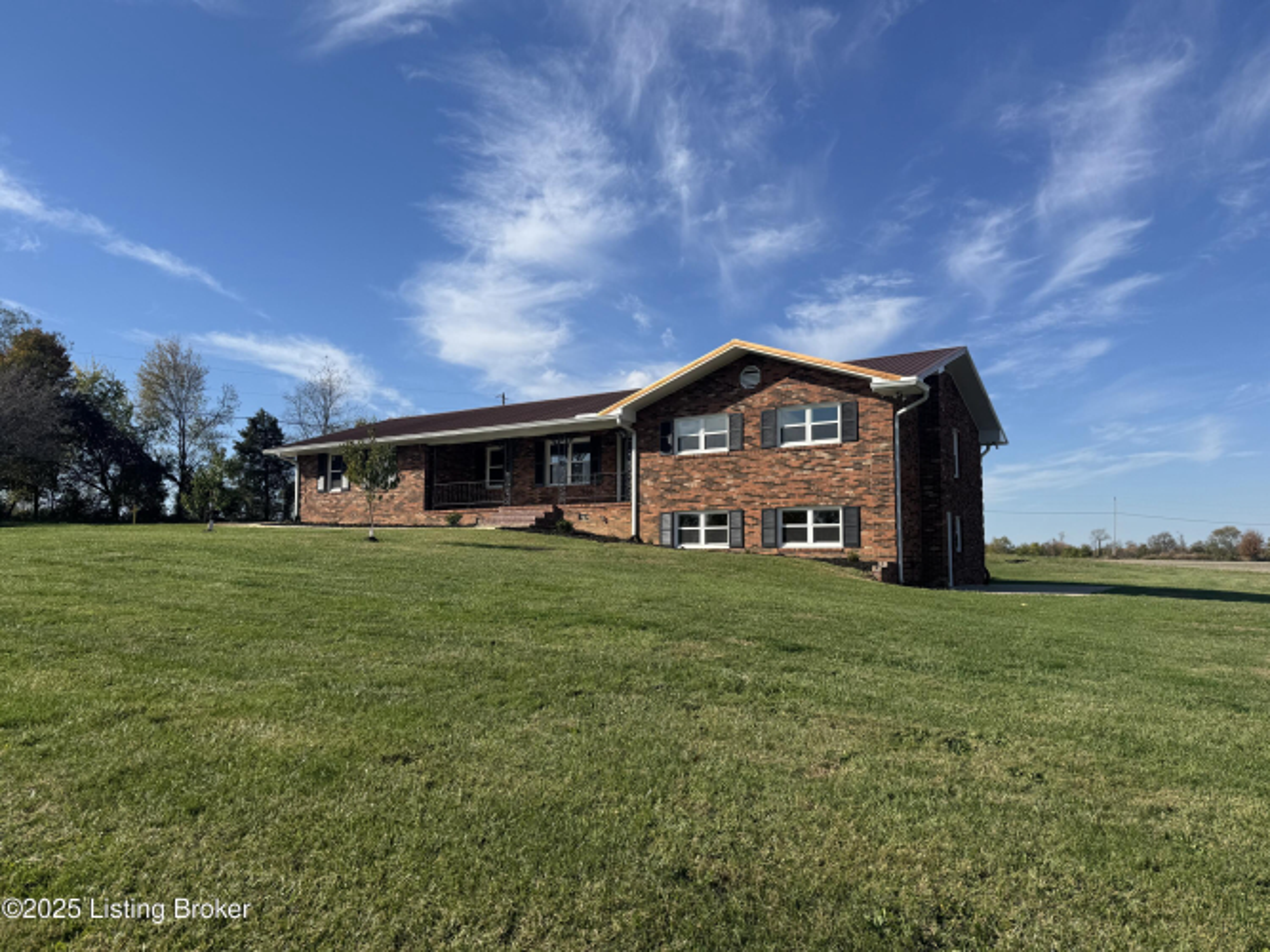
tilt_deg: +5.0
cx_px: 635
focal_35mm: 24
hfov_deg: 71.6
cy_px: 476
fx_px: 880
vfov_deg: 56.8
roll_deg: -0.6
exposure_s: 1/4608
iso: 80
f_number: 1.78
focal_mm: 6.76
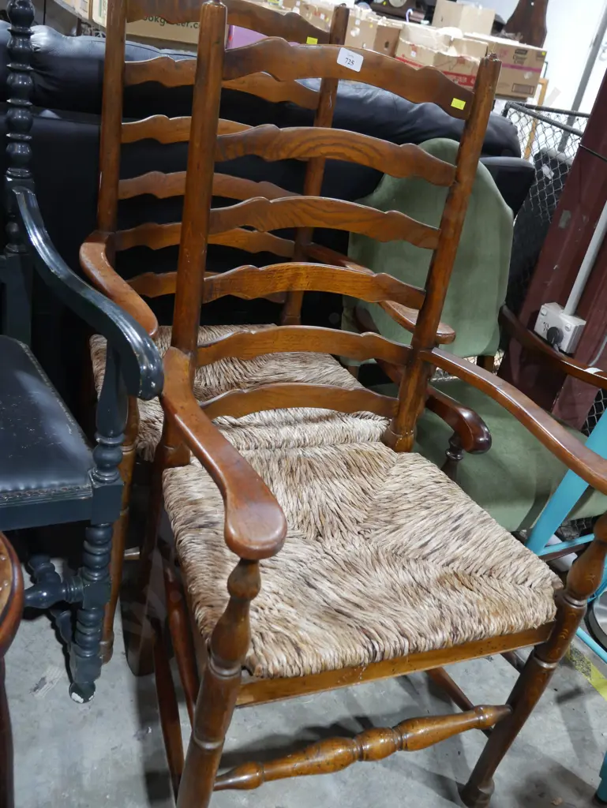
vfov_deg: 51.3
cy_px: 404
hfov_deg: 39.7
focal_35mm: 36
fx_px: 841
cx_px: 304
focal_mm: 18
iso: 1250
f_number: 4
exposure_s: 1/60
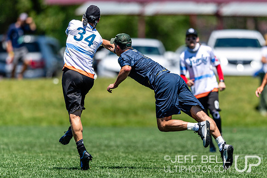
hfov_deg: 2.8
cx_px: 162
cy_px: 100
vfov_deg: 1.9
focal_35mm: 732
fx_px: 5432
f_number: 2.8
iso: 100
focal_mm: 400
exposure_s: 1/2500
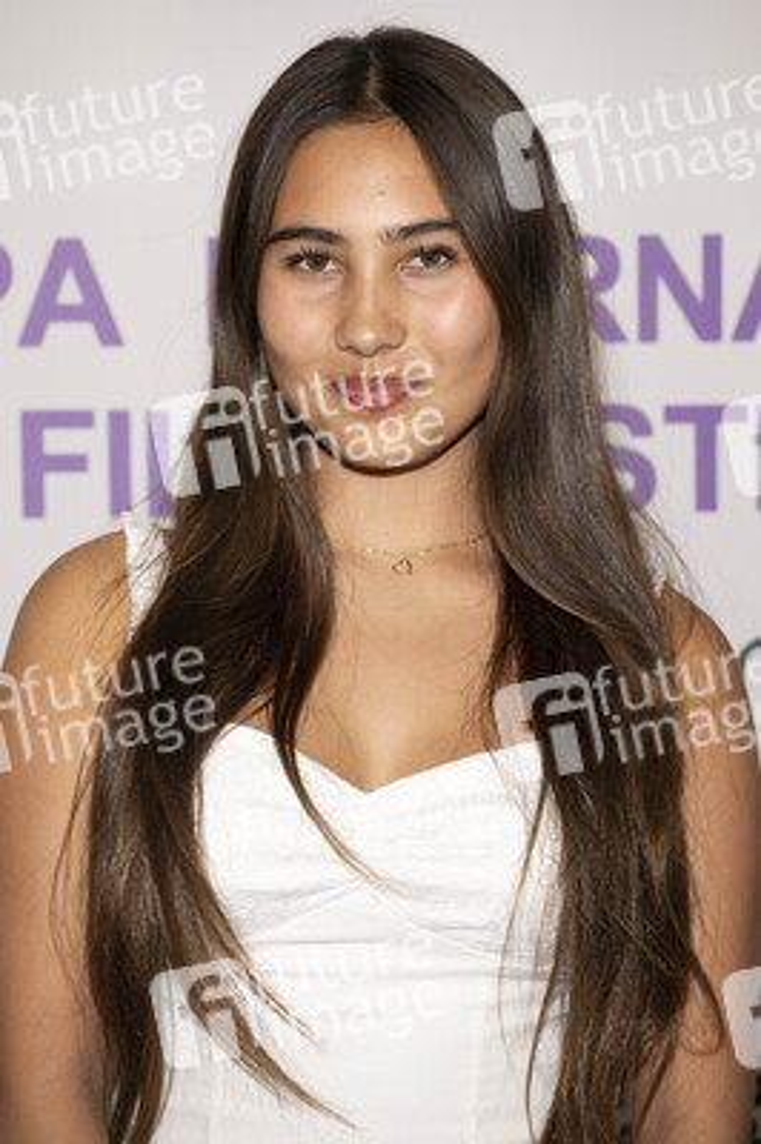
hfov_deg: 11.4
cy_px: 572
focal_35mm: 120
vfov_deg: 17.1
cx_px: 380
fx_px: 3811
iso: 800
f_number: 6.3
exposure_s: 1/200
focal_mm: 120
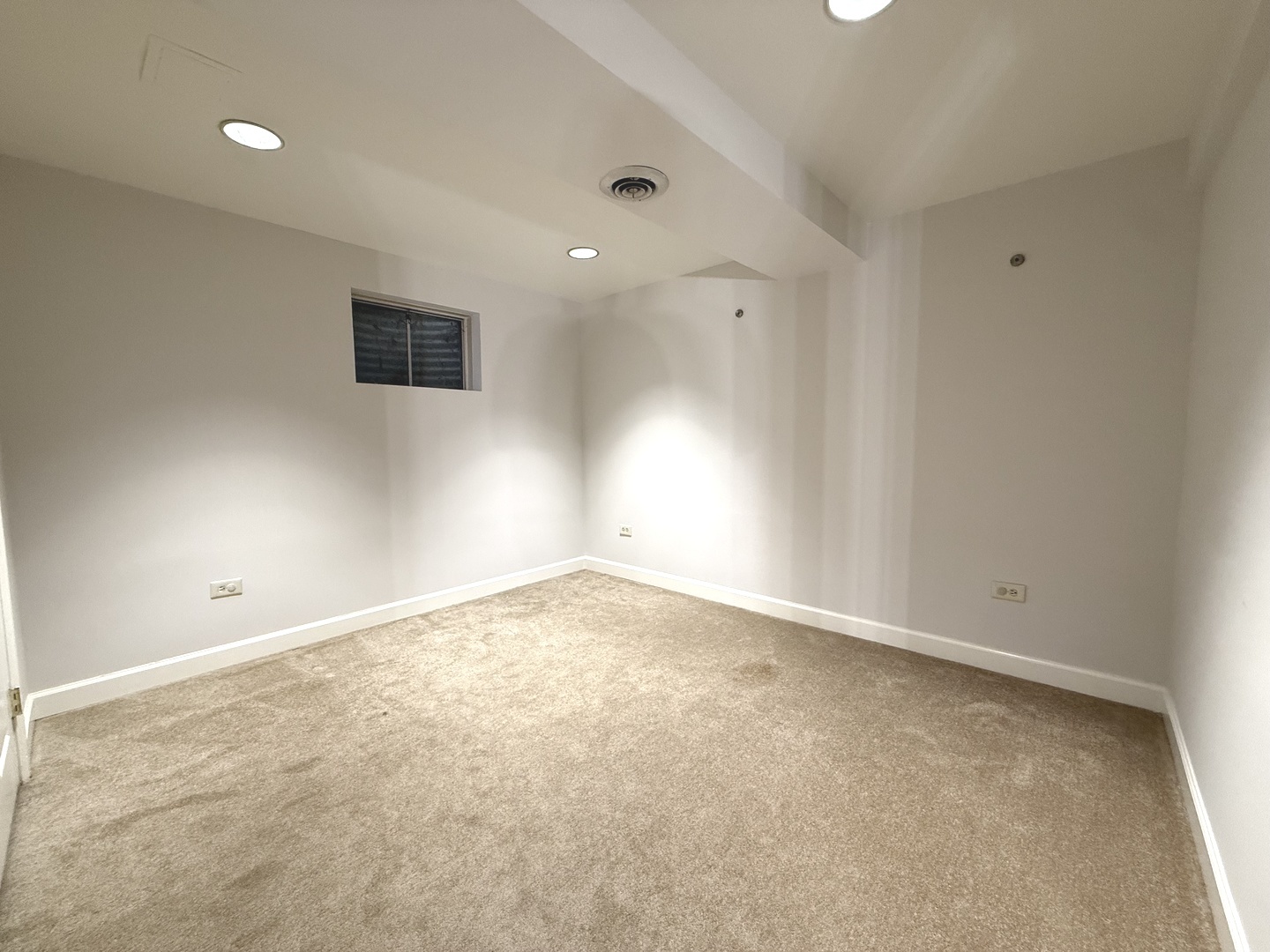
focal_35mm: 14
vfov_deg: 85.7
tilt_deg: -4.1
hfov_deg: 102.1
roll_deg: +0.3
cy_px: 476
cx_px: 635
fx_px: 514
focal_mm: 2.22
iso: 200
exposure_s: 1/60
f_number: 2.2
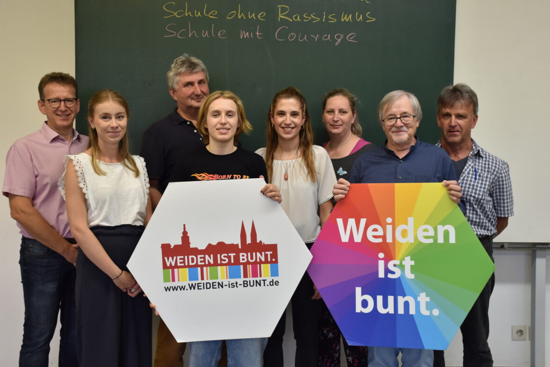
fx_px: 611
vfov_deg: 33.4
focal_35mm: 40
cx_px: 277
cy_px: 181
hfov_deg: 48.5
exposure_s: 1/80
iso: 400
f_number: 4
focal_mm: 26
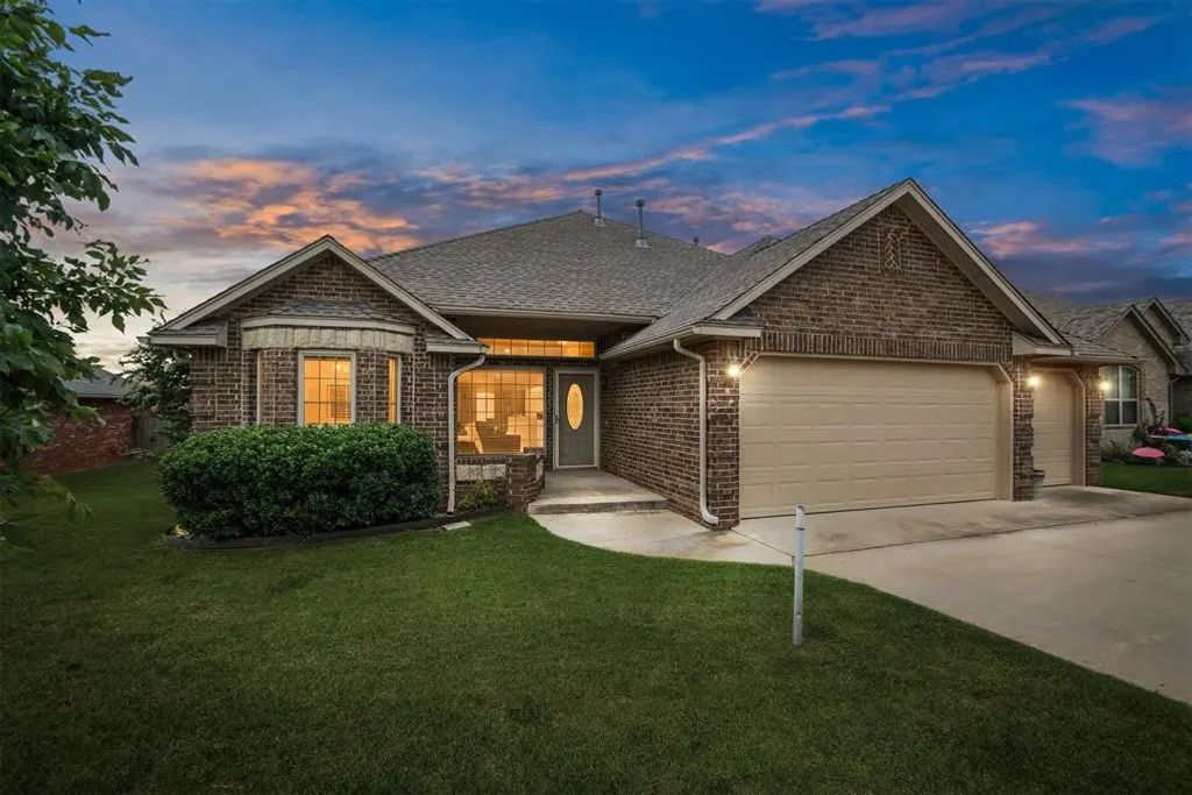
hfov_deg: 100.4
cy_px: 398
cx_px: 596
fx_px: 497
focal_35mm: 15
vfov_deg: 77.3
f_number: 10
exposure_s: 1/125
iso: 200
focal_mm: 10
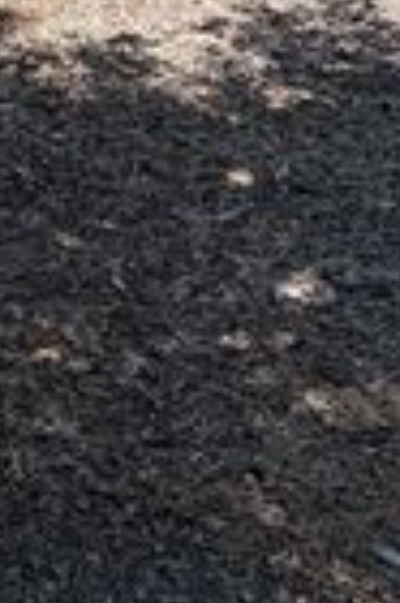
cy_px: -121
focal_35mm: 114
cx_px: -538
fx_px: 1905
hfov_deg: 10.4
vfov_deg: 17.2
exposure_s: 1/1032
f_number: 1.78
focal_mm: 6.76
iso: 100
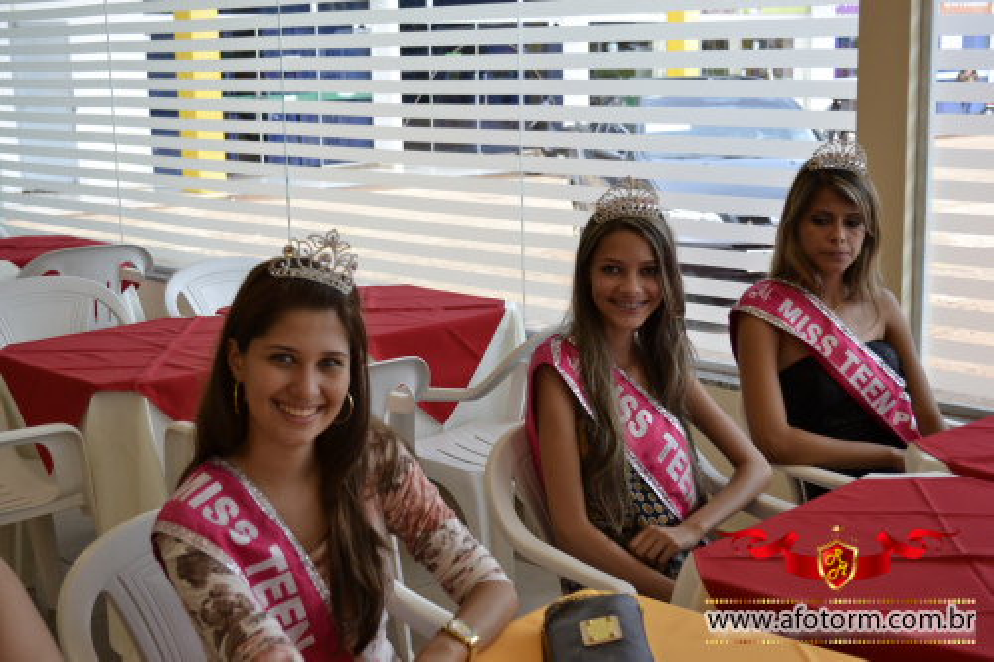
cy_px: 331
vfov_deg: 25.7
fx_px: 1449
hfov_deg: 37.9
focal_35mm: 52
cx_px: 497
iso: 140
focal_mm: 35
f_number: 5.6
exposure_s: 1/125
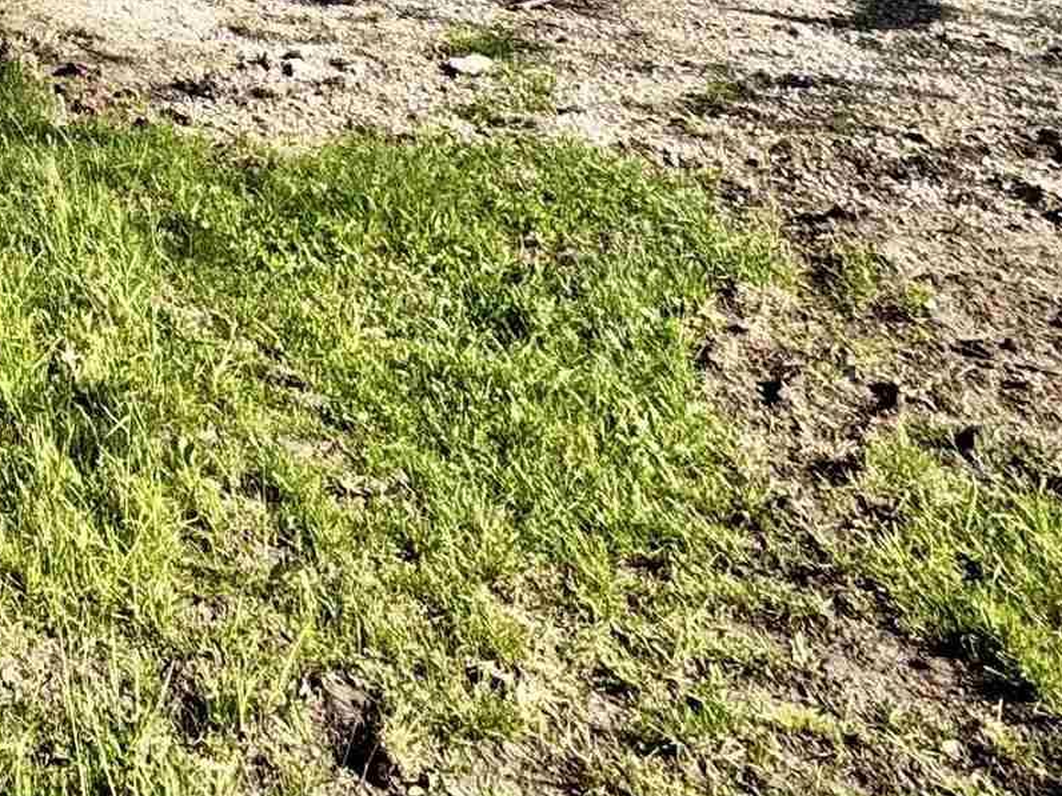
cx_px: -276
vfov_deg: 22.2
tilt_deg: -1.7
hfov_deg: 29.5
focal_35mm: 54
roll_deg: -0.7
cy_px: -408
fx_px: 1657
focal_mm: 2.22
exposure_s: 1/1346
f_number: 2.2
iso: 50
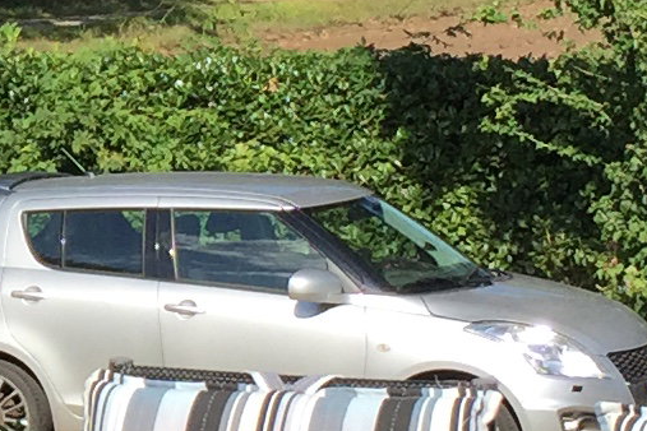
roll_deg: +1.8
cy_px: 129
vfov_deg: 7.1
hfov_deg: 10.3
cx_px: -242
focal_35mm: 194
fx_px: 3486
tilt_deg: -5.5
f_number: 2.2
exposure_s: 1/1799
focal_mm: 4.15
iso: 32
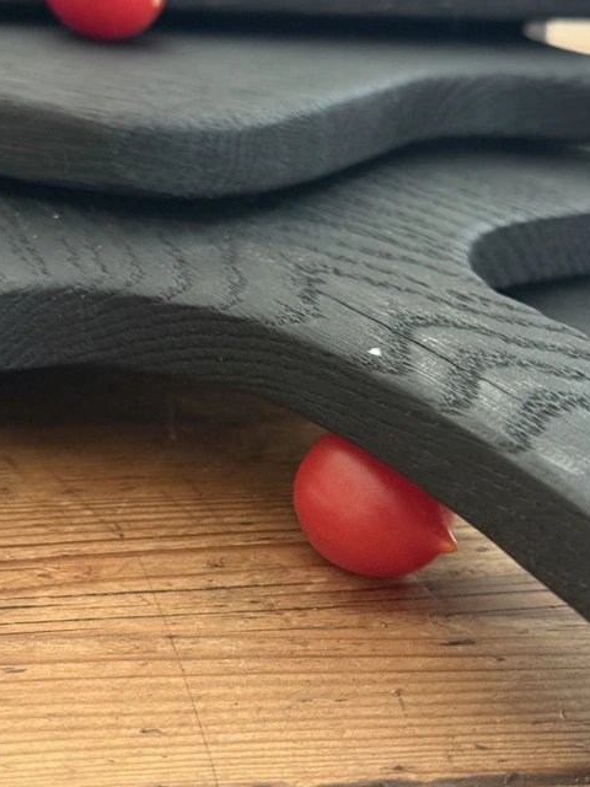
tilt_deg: -23.4
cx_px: 312
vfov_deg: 29.4
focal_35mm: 66
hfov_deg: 22.3
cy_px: 423
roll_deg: -4.5
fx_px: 1500
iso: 640
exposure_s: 1/24
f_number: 1.78
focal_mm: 6.76
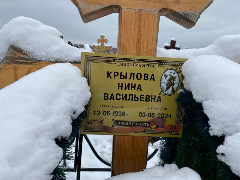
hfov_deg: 67.3
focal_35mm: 26
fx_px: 180
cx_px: 120
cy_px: 90
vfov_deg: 53.1
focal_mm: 4.25
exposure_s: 1/321
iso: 32
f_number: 1.8
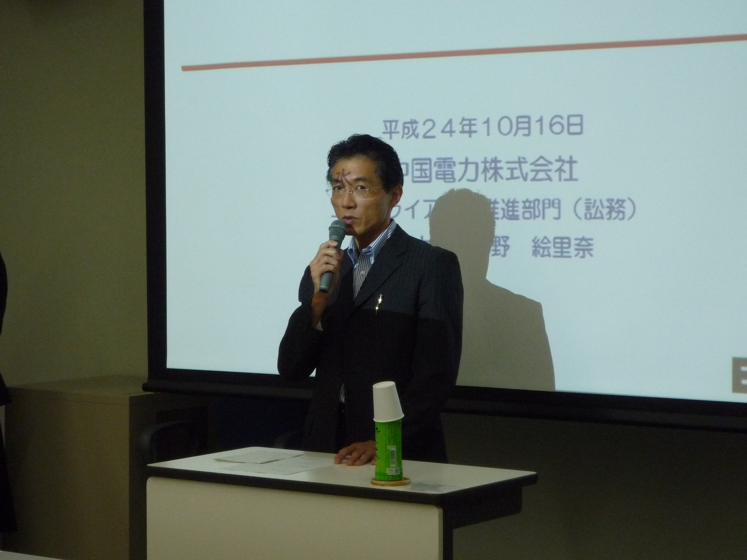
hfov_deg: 18.9
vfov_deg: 14.2
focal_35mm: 104
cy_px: 280
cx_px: 374
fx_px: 2244
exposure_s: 1/50
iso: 400
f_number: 5.5
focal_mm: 15.2
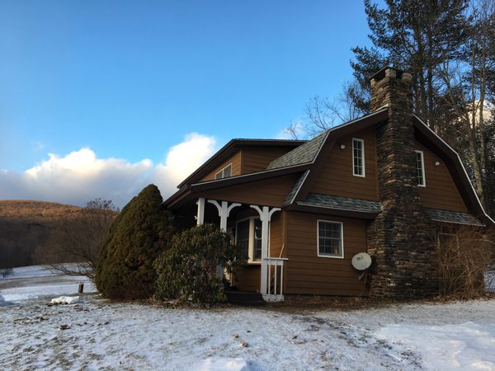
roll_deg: -2.1
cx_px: 248
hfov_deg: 61.7
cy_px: 186
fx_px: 415
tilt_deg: +13.4
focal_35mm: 29
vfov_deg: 48.2
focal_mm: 4.15
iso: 25
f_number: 2.2
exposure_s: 1/140
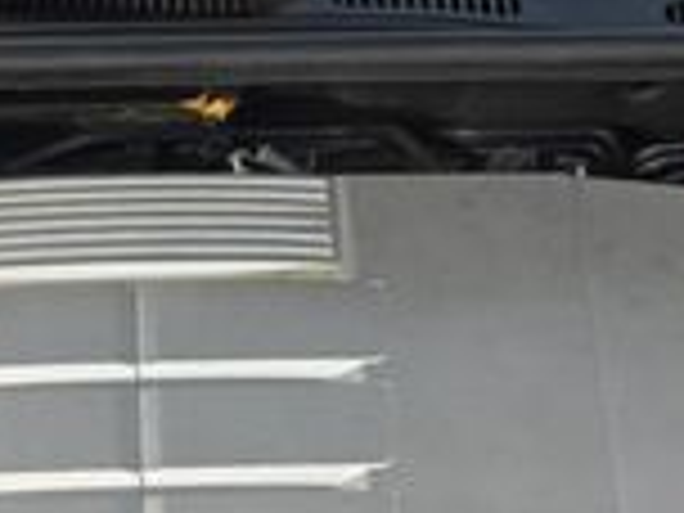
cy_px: 850
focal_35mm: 97
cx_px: 162
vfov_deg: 13.9
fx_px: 1917
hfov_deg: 20.1
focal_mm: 6.3
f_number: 1.7
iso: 200
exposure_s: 1/180
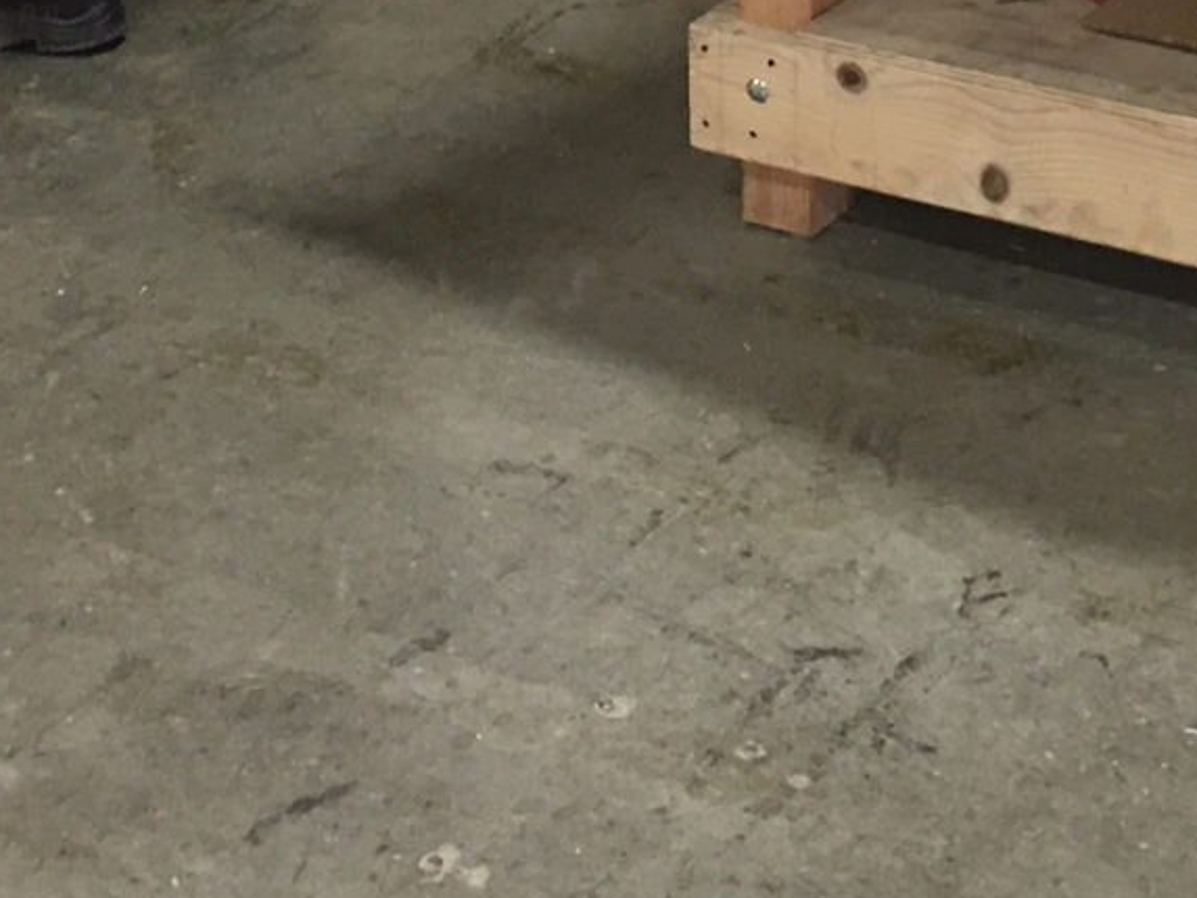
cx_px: 1111
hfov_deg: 18.9
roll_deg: -1.6
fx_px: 3528
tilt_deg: -16.6
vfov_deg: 13.9
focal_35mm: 102
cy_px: -320
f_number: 2.2
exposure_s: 1/15
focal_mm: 4.15
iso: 80
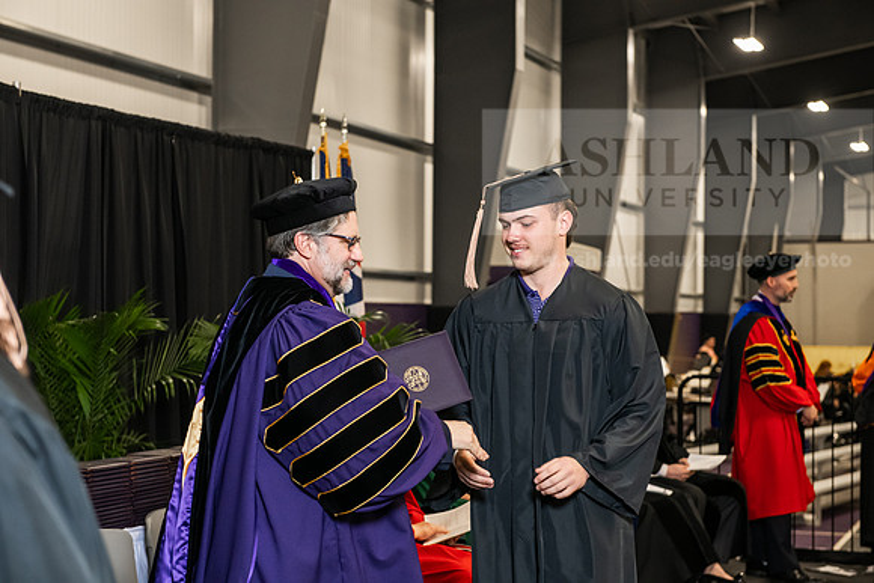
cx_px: 437
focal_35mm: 70
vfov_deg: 19.5
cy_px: 292
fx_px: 1700
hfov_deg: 28.8
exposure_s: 1/200
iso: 2500
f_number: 5
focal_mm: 70
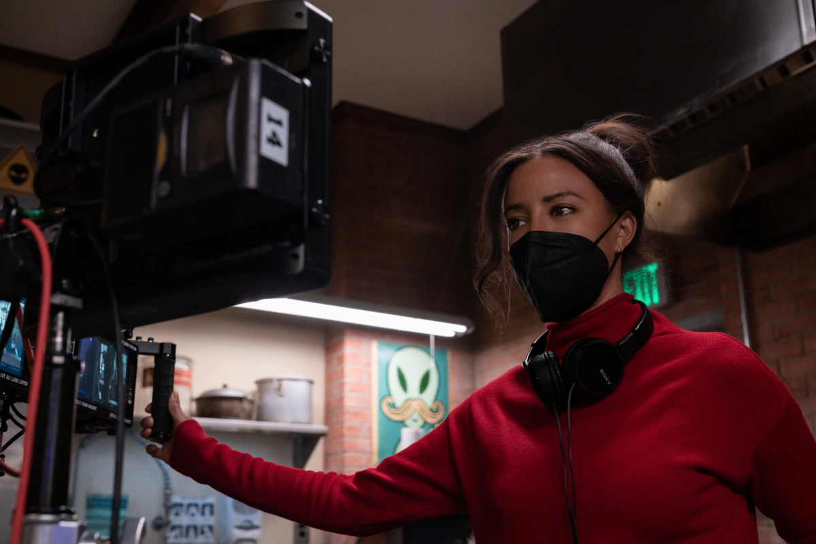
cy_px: 272
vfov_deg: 31.2
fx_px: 975
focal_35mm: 43
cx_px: 408
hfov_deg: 45.4
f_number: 5
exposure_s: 1/160
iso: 4000
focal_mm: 43
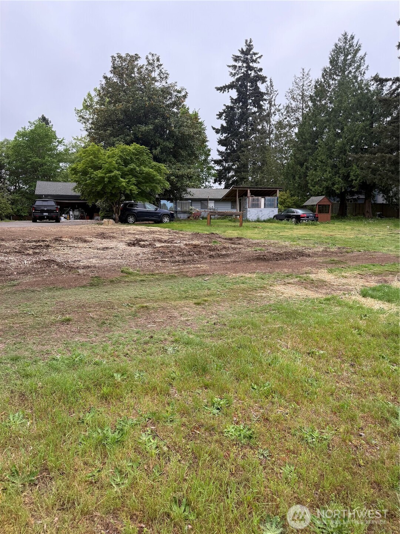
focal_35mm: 24
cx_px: 200
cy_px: 267
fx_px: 370
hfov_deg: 56.8
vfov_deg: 71.6
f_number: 1.78
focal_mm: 6.76
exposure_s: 1/464
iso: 100
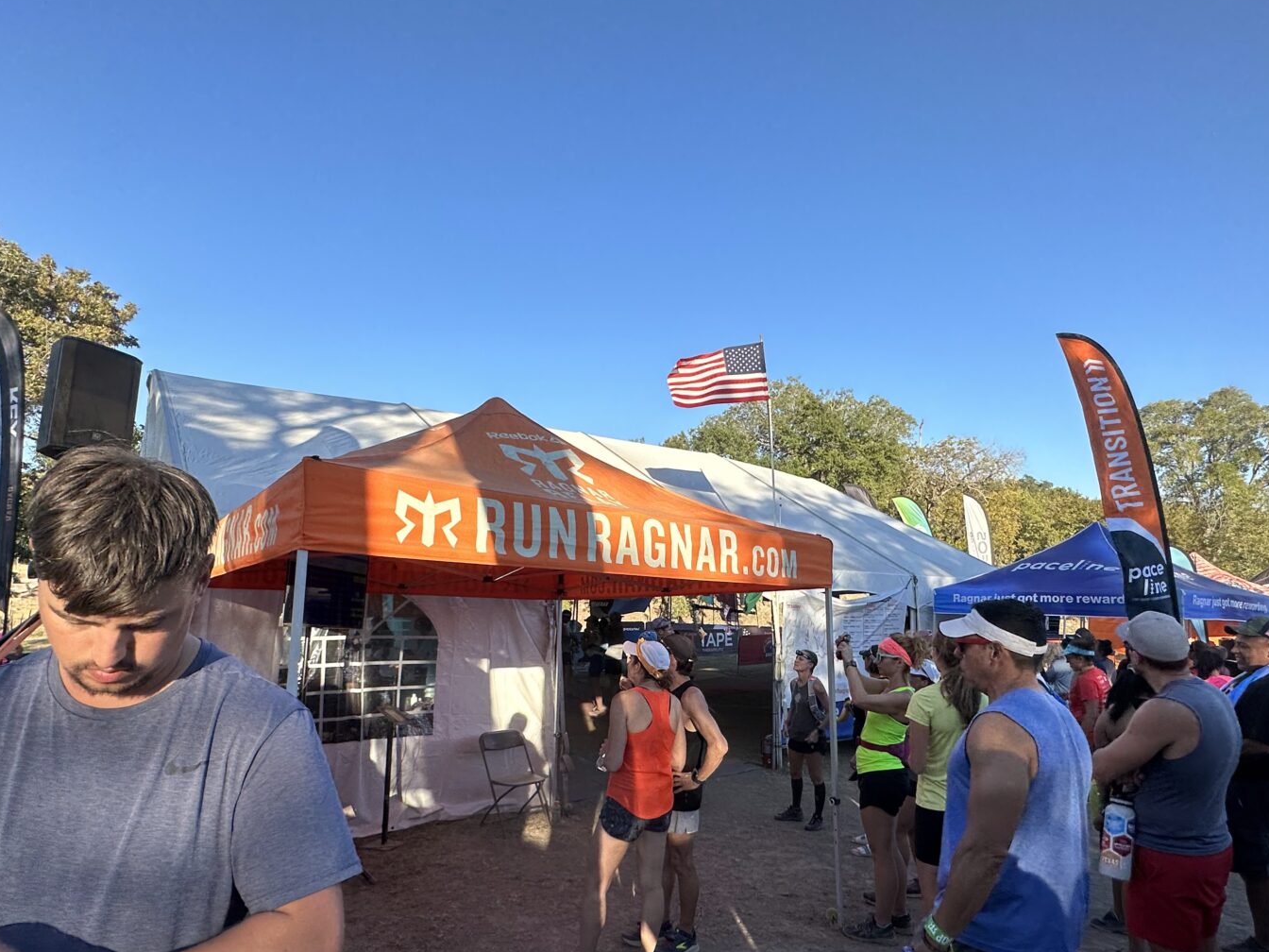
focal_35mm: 20
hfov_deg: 81.7
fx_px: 733
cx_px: 630
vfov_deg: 65.5
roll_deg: -0.8
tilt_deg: +0.7
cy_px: 560
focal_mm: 2.22
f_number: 2.2
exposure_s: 1/861
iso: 40
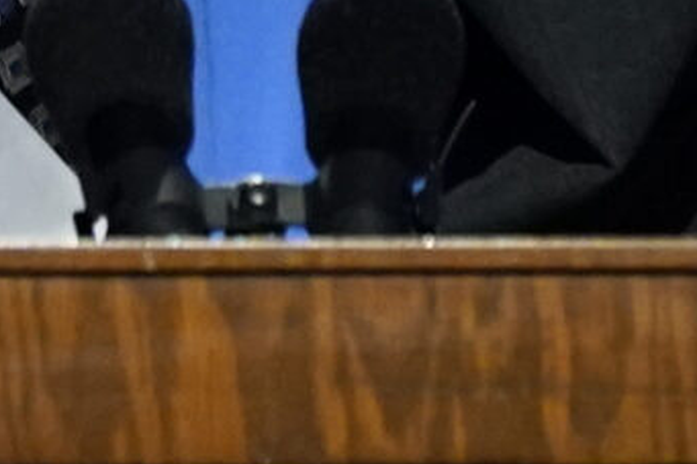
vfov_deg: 0.5
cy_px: 7
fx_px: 58188
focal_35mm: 3007
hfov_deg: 0.7
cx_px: 10
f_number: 5.6
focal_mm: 400
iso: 4000
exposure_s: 1/160
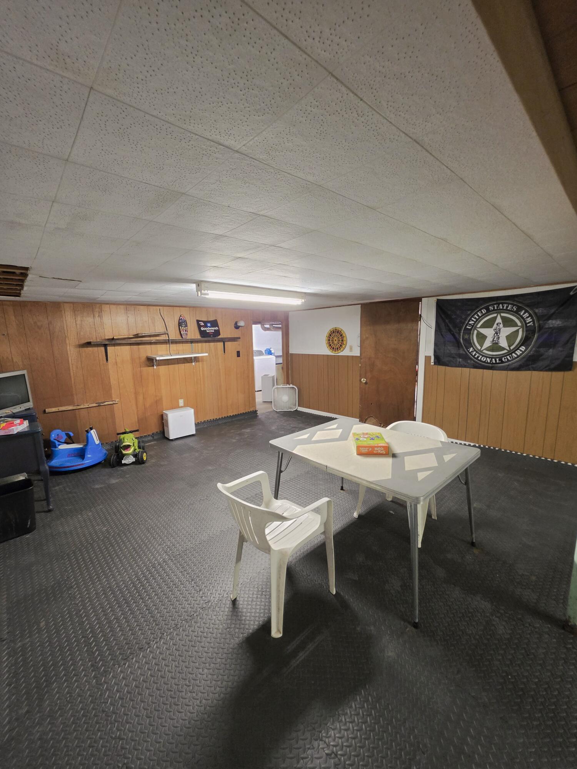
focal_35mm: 13
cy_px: 384
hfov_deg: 89.9
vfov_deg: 106.2
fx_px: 289
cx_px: 288
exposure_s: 1/60.2
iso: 400
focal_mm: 2.2
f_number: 1.9
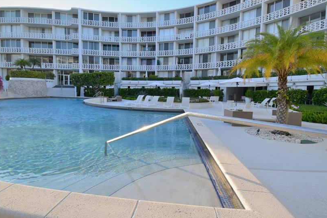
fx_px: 173
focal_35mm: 19
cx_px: 157
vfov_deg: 64.5
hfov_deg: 86.9
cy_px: 103
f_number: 10
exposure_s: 1/200
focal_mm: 10
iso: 400
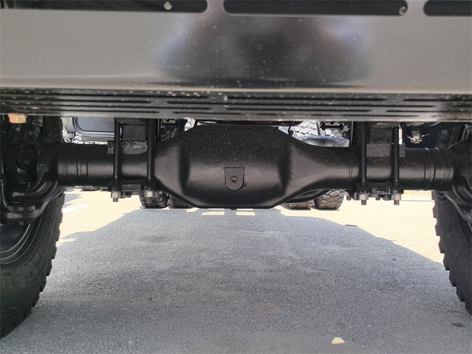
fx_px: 491
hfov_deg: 51.4
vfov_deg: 39.7
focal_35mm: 36
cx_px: 236
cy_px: 177
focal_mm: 5.75
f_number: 2
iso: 50
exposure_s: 1/1064
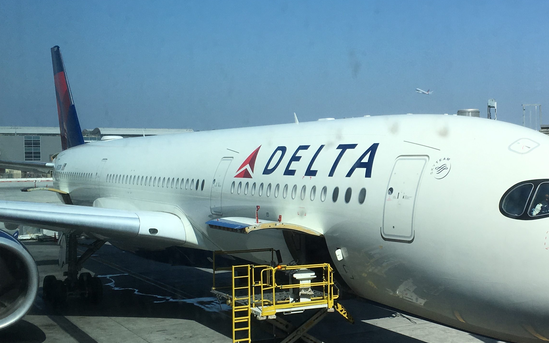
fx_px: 808
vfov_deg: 24.0
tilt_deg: -2.2
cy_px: 194
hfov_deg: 36.9
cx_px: 388
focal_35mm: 54
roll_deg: -0.3
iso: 25
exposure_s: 1/1374
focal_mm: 4.15
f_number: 2.2
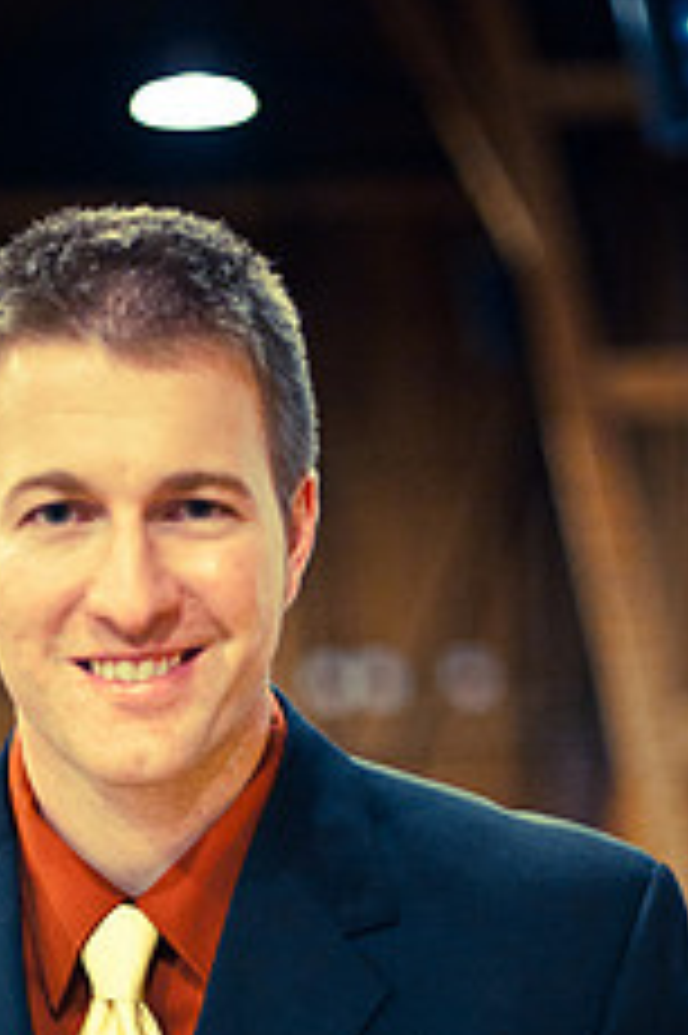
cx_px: 173
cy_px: 891
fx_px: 2813
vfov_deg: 20.5
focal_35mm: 98
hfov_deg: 13.9
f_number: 1.4
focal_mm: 50
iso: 3200
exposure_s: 1/100
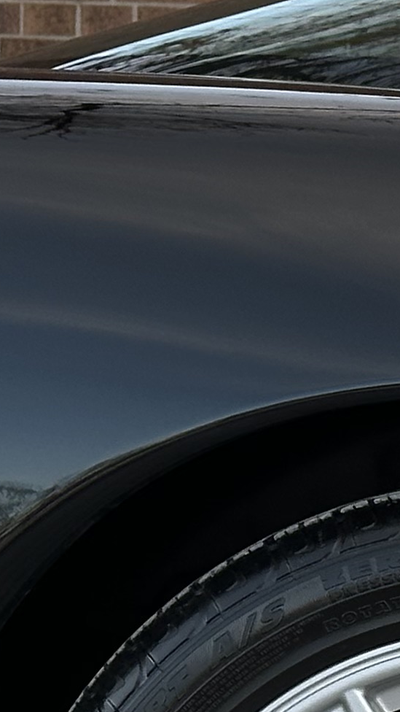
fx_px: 4073
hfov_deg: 5.6
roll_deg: -1.4
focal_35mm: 216
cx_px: 514
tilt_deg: -0.7
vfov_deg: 10.0
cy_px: 481
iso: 64
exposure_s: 1/503
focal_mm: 6.86
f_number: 1.78
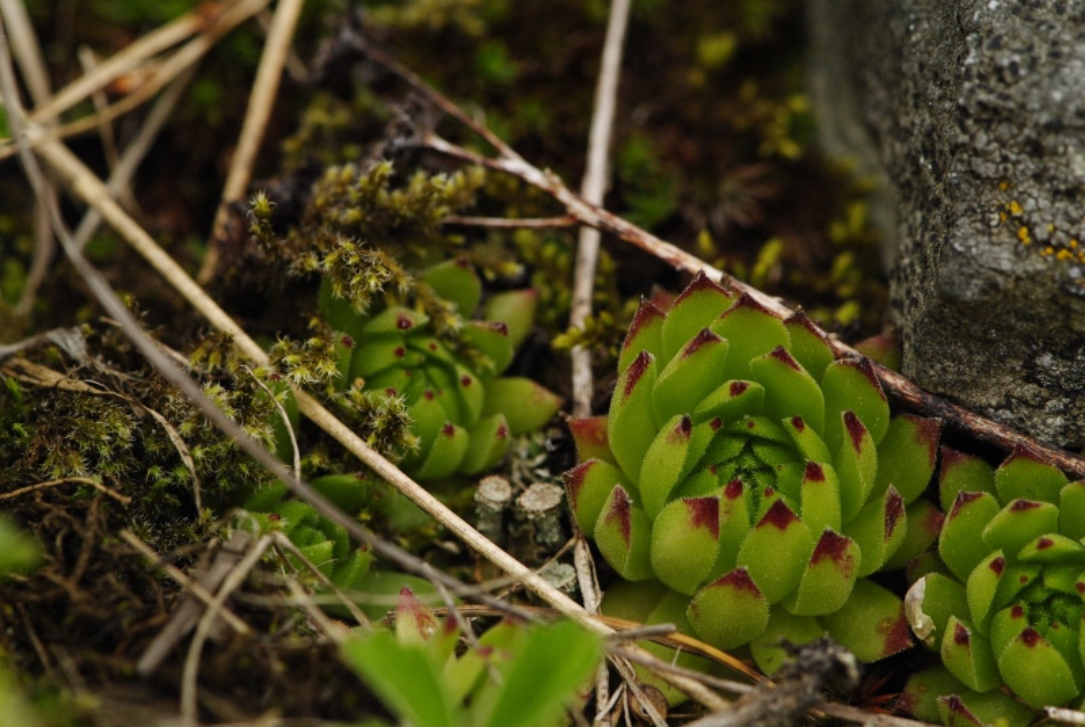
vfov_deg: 10.8
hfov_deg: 16.0
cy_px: 364
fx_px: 3848
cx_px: 542
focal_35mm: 128
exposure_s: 1/200
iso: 400
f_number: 8
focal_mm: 85
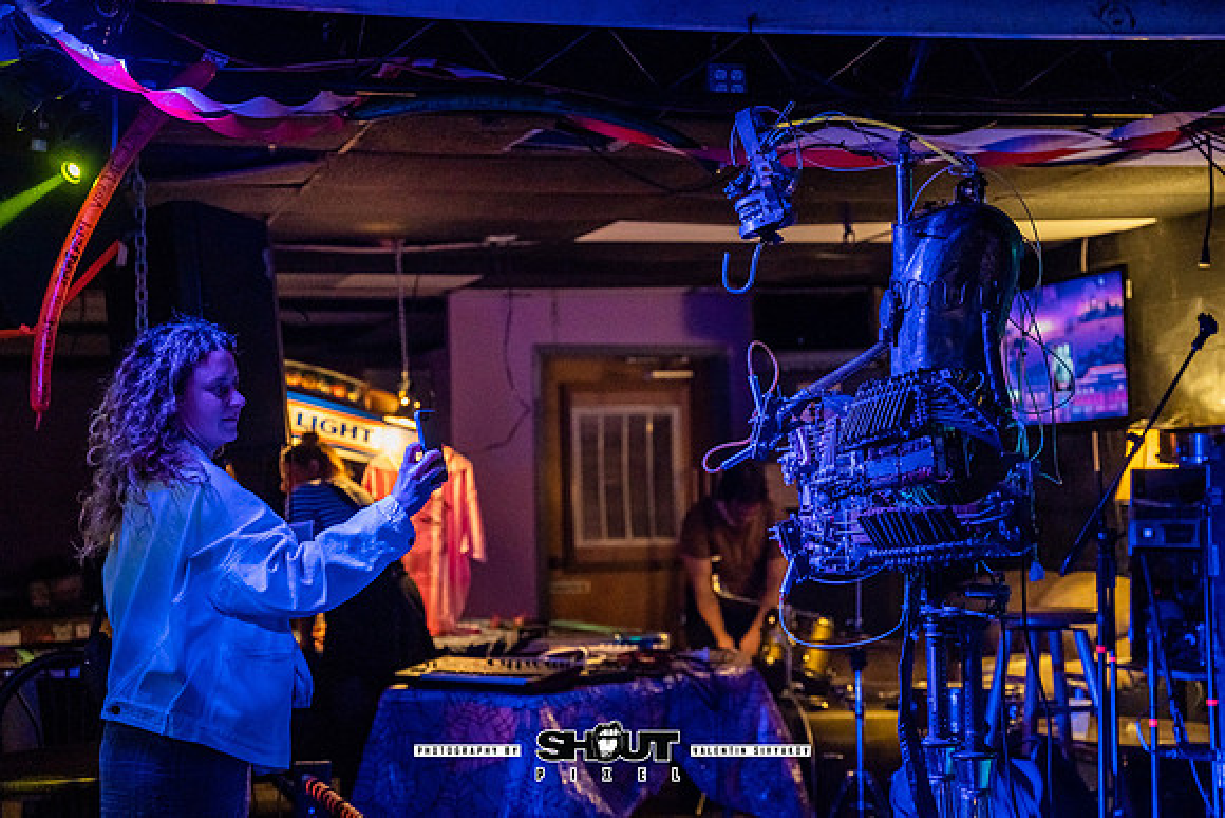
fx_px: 2028
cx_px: 612
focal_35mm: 60
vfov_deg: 22.8
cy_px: 409
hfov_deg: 33.6
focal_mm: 57.9
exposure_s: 1/200
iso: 3200
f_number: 2.8
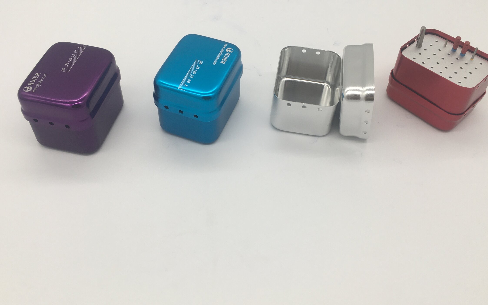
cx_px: 247
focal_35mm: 35
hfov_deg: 55.3
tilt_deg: -50.1
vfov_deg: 36.3
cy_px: 139
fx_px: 465
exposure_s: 1/148
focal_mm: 4.15
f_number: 2.2
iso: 25
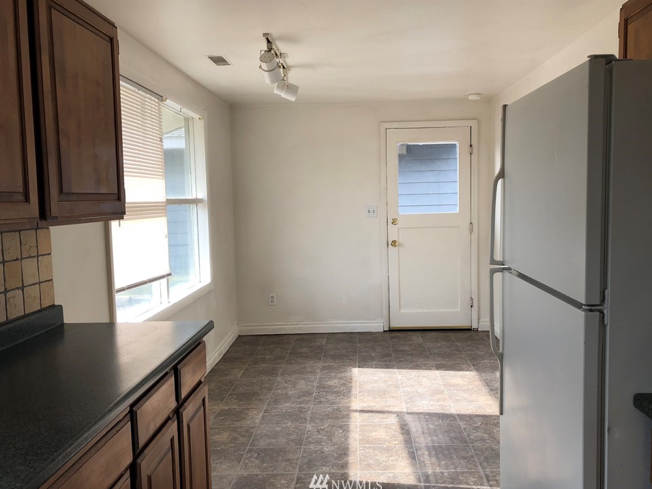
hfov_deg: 59.9
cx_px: 347
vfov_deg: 46.8
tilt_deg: -5.6
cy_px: 246
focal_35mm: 30
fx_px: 565
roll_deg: +0.0
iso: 20
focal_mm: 3.99
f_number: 1.8
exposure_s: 1/186
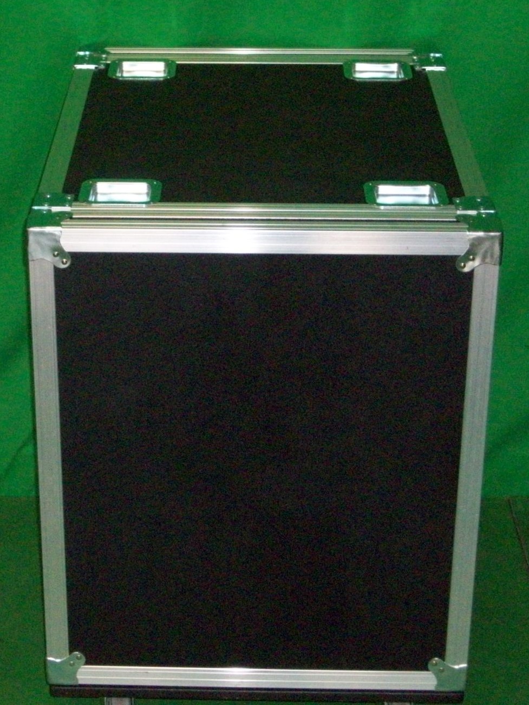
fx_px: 1080
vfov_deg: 36.2
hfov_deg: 27.5
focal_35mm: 53
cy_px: 352
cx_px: 264
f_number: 3.6
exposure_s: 1/70.6
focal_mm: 8.8
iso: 320
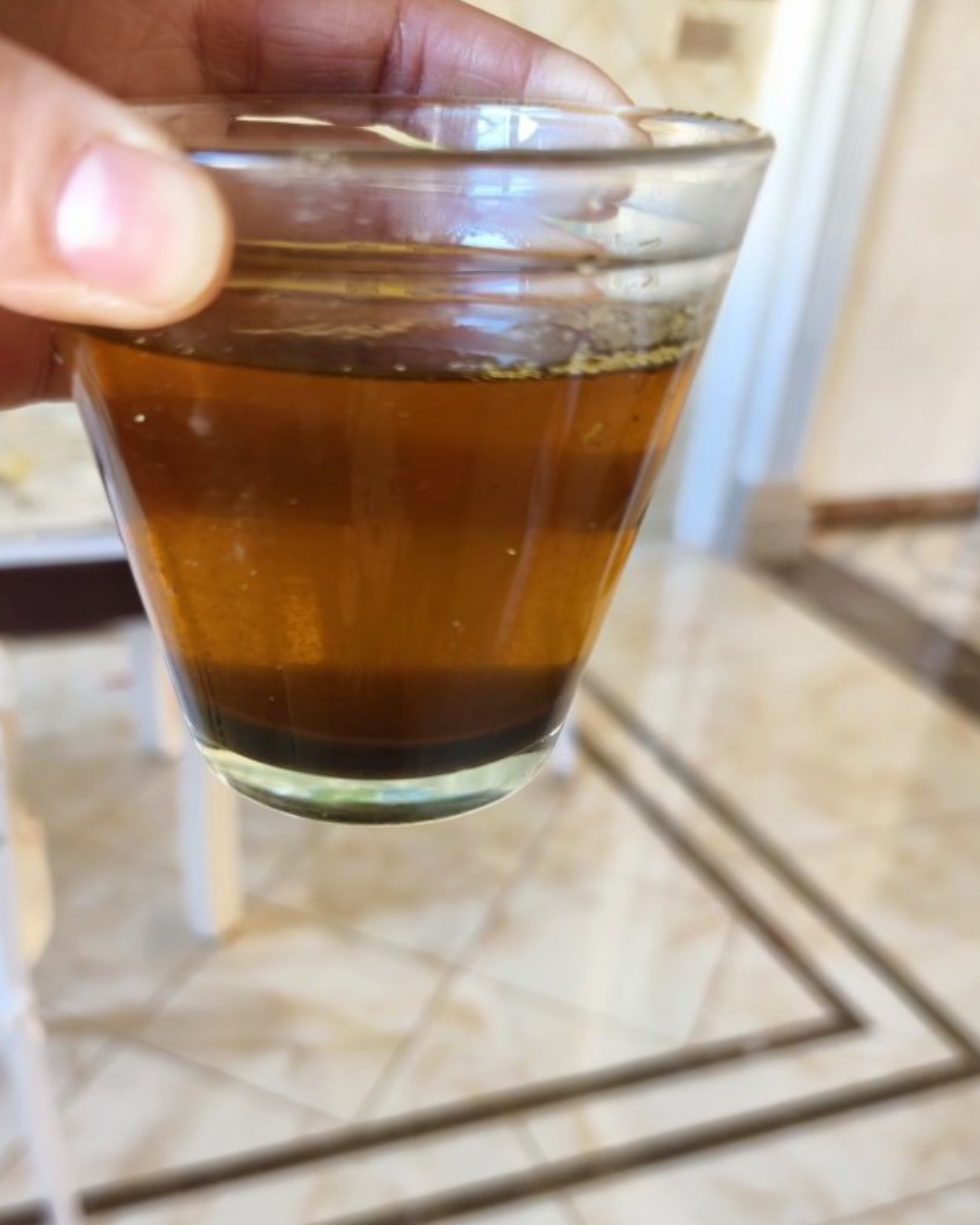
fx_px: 1124
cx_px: 390
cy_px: 841
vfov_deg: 55.7
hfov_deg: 46.8
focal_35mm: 31
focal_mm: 5.6
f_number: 1.57
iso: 573
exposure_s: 1/50
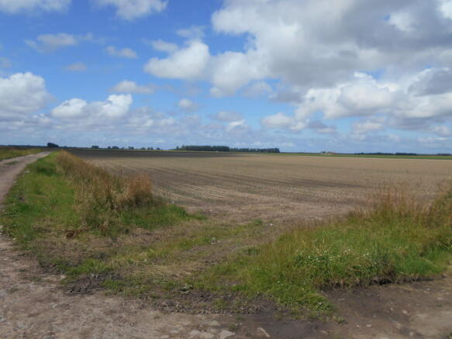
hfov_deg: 67.3
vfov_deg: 53.0
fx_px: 339
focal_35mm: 26
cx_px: 226
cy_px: 170
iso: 80
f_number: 3.2
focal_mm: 4.6
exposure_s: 1/1250
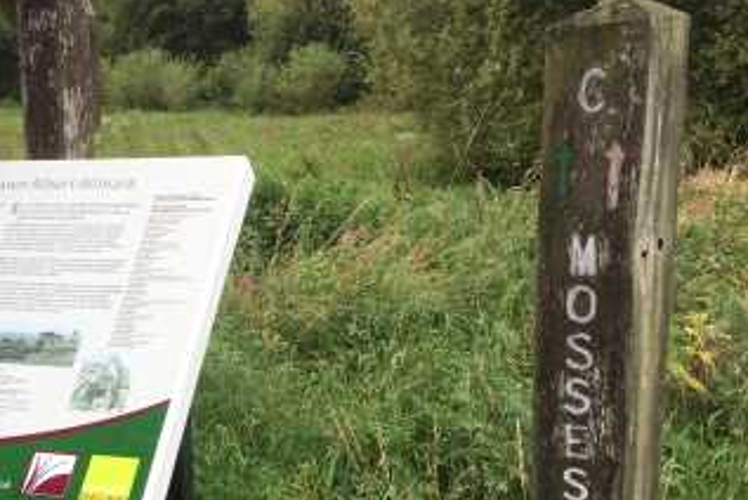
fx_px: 1185
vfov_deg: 23.1
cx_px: 139
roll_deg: -0.2
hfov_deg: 33.9
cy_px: 467
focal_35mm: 57
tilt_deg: -19.2
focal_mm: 4.15
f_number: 2.2
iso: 32
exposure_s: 1/733
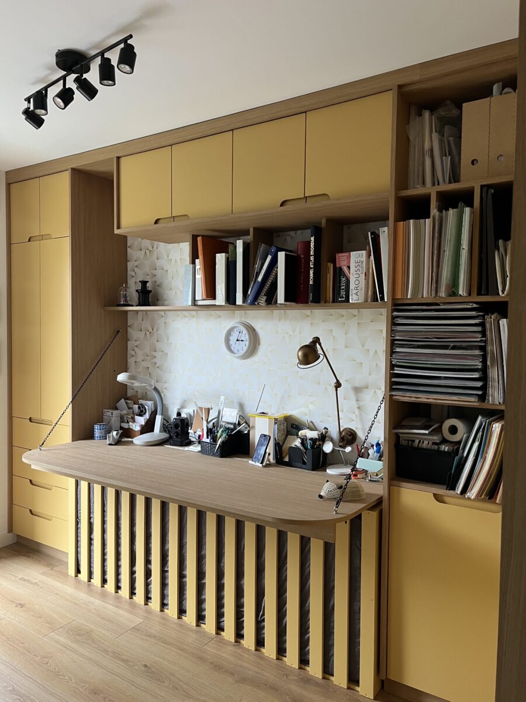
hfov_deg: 53.1
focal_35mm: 26
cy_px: 351
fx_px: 527
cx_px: 263
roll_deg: -1.2
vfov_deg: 67.3
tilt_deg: -1.9
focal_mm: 5.7
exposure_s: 1/69
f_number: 1.5
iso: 125
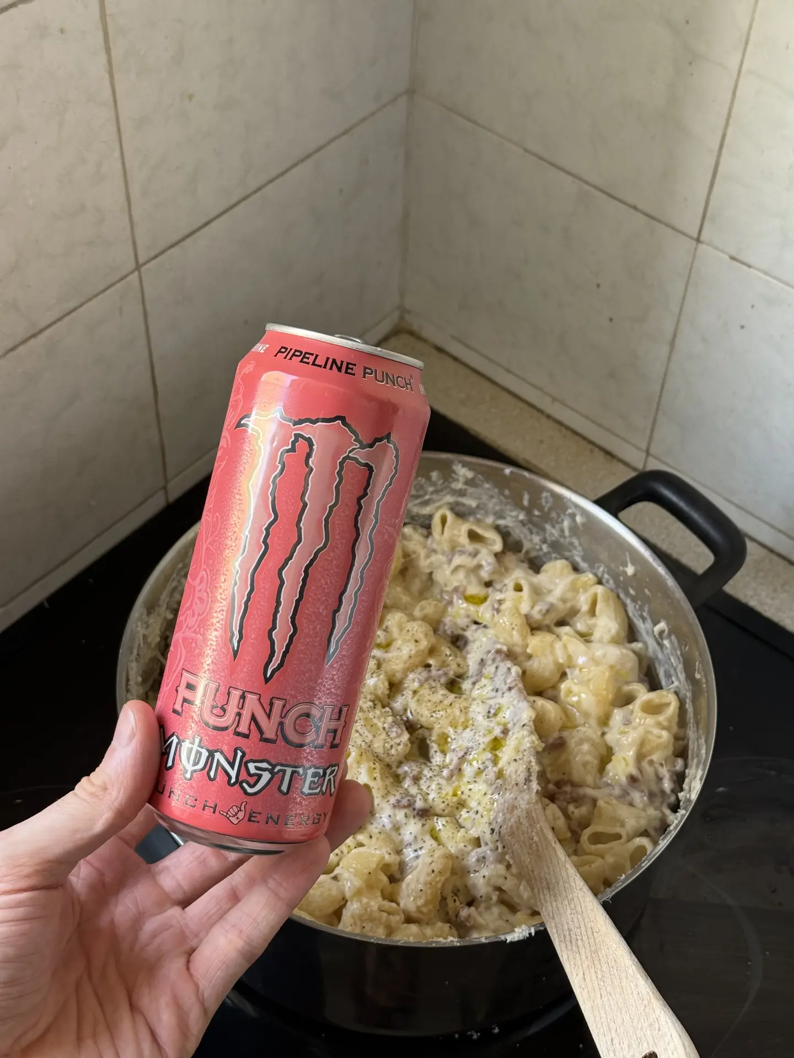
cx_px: 397
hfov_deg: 30.3
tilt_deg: -48.8
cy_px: 529
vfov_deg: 39.7
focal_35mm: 48
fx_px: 1468
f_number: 1.78
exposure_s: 1/121
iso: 80
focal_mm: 6.76
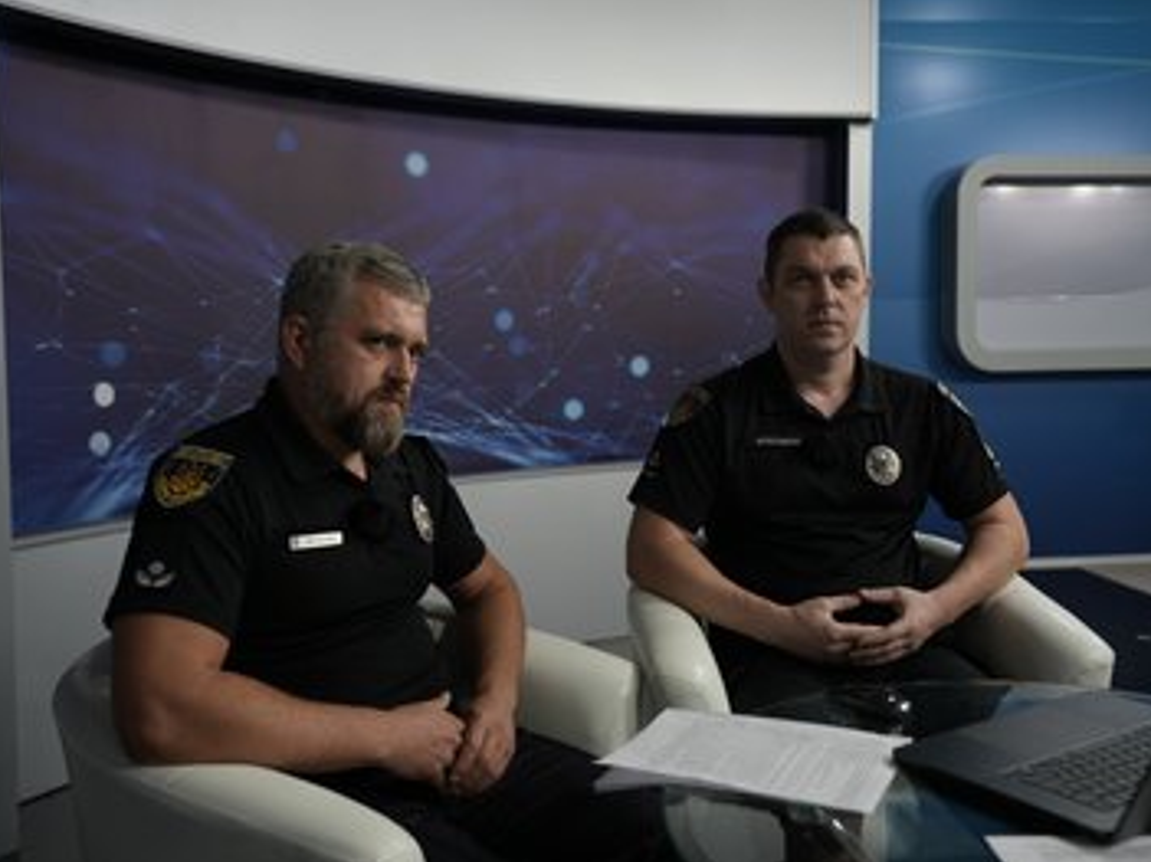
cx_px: 613
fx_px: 1130
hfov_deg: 53.9
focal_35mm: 34
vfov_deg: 41.8
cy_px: 431
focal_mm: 31
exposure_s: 1/60
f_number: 2.8
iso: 160
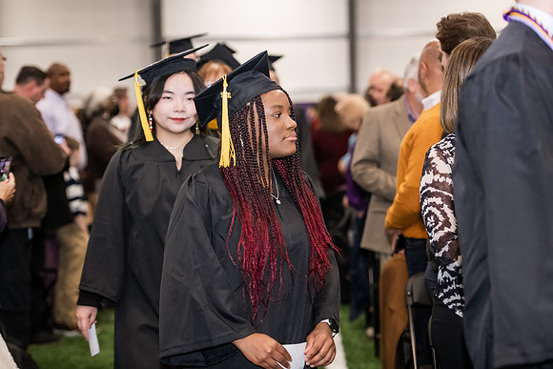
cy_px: 184
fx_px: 1413
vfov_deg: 14.9
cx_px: 276
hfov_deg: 22.1
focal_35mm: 92
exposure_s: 1/200
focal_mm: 92
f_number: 3.2
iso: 2500
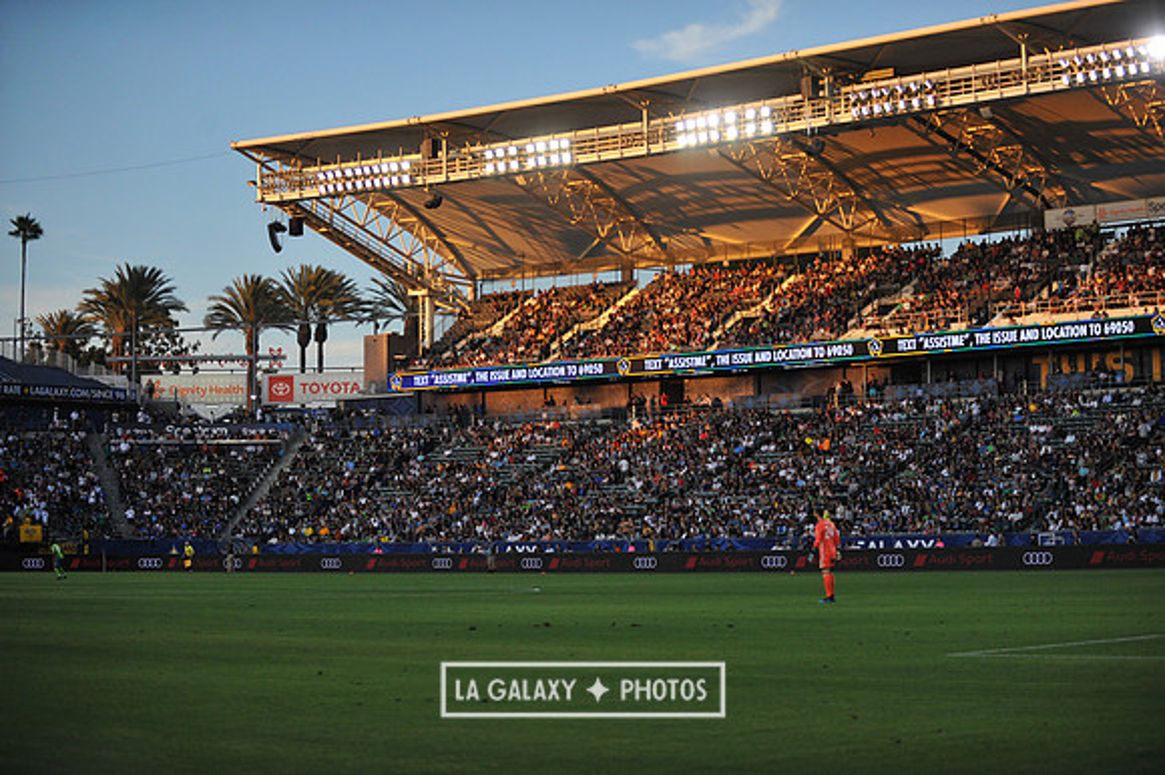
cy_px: 388
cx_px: 582
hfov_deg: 28.9
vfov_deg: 19.4
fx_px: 2264
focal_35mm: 70
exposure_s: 1/4000
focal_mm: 70
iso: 1600
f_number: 2.8
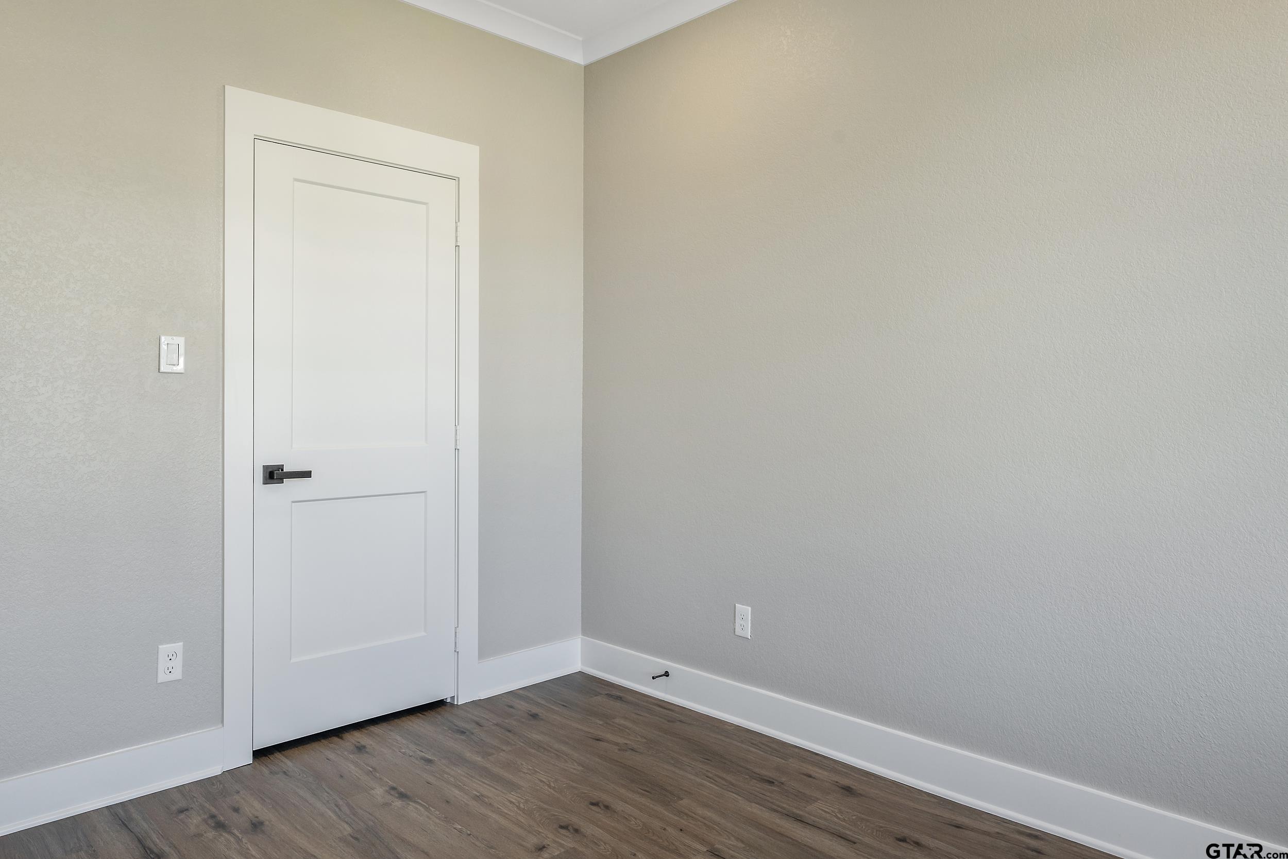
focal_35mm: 24
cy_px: 430
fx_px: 859
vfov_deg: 53.1
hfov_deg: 73.7
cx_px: 644
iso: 800
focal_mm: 24
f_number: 8
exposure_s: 1/60
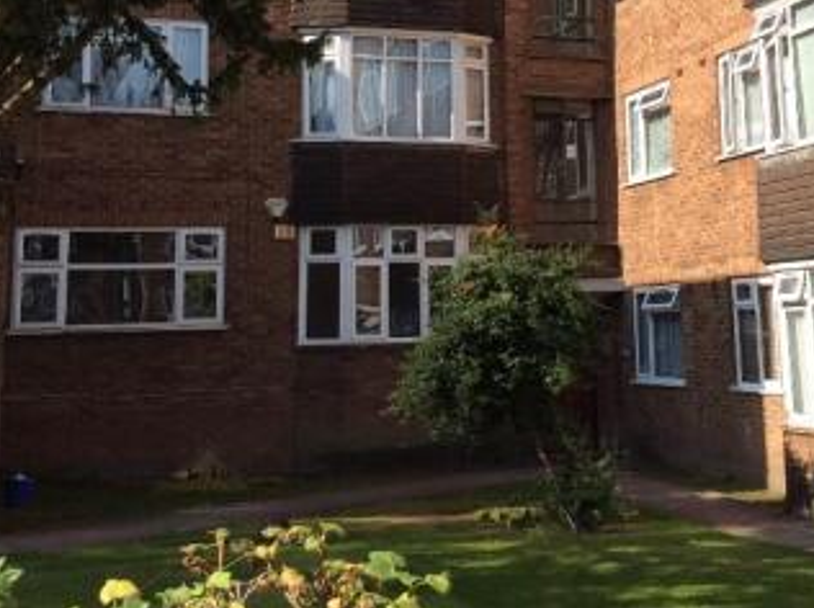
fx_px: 1432
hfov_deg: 31.6
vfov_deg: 23.3
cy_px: 63
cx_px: 486
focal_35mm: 61
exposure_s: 1/937
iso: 32
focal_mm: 3.3
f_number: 2.4
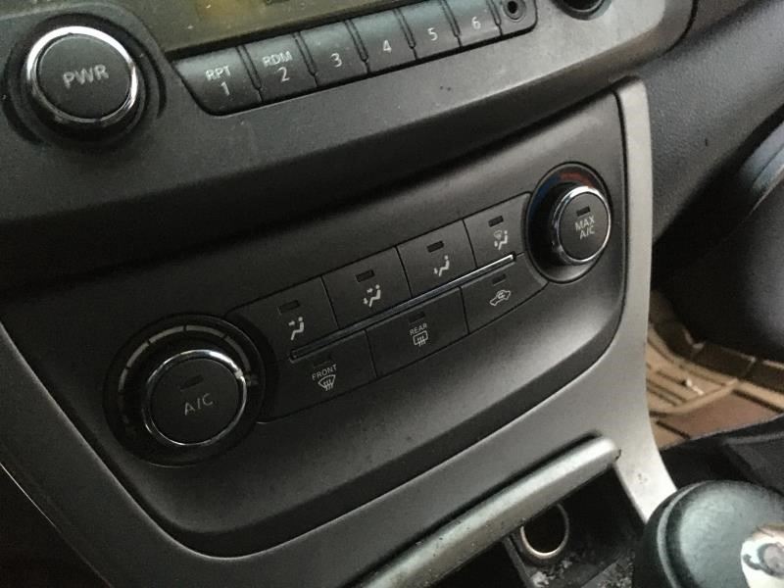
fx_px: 657
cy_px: 294
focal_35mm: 29
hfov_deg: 61.7
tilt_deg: -31.9
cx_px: 392
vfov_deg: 48.2
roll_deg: +10.2
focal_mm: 4.15
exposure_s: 1/17
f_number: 2.2
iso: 800
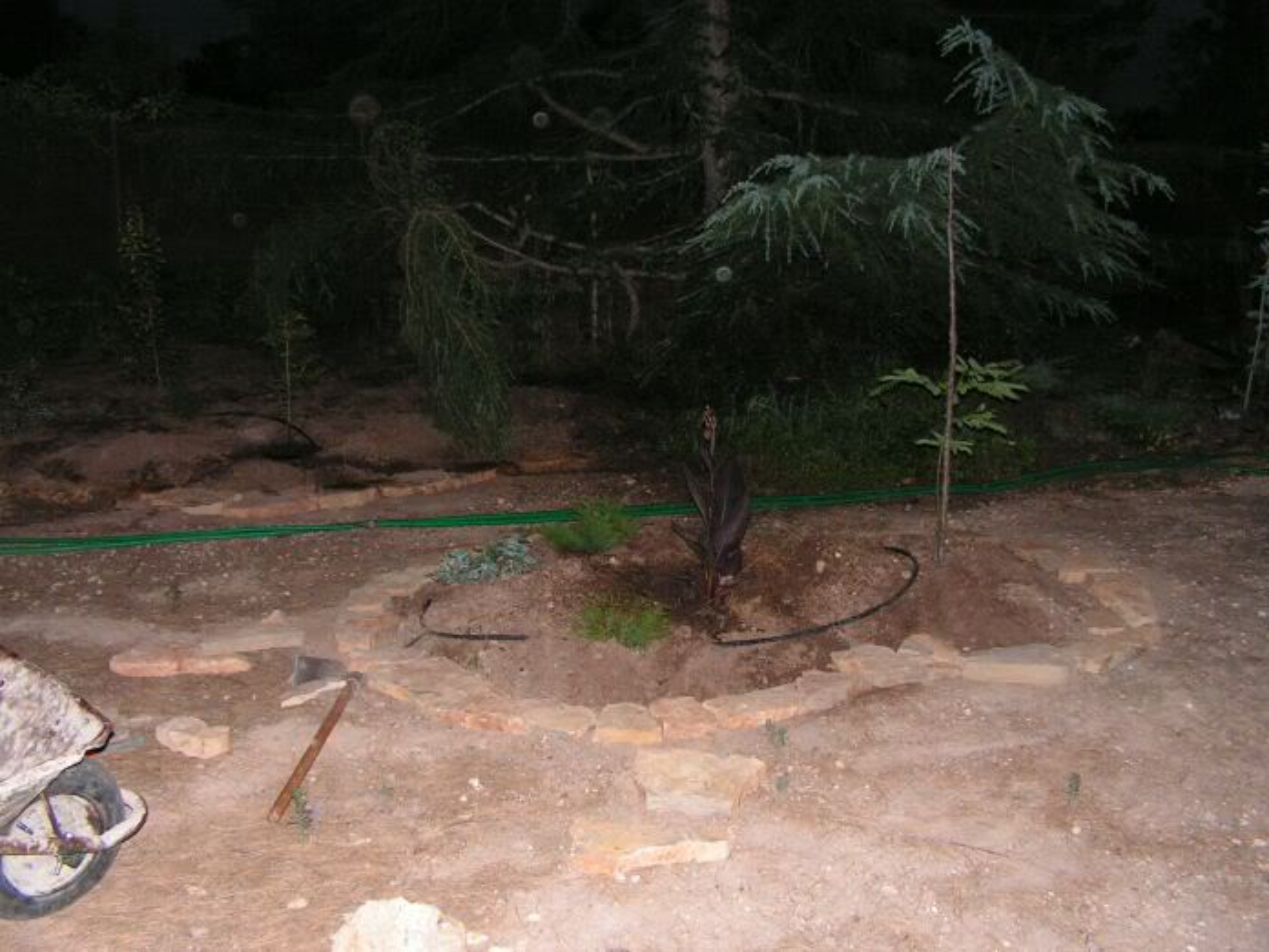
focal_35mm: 36
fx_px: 1320
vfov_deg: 39.7
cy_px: 476
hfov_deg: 51.4
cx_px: 634
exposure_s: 1/40
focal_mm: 6
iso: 200
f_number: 3.2
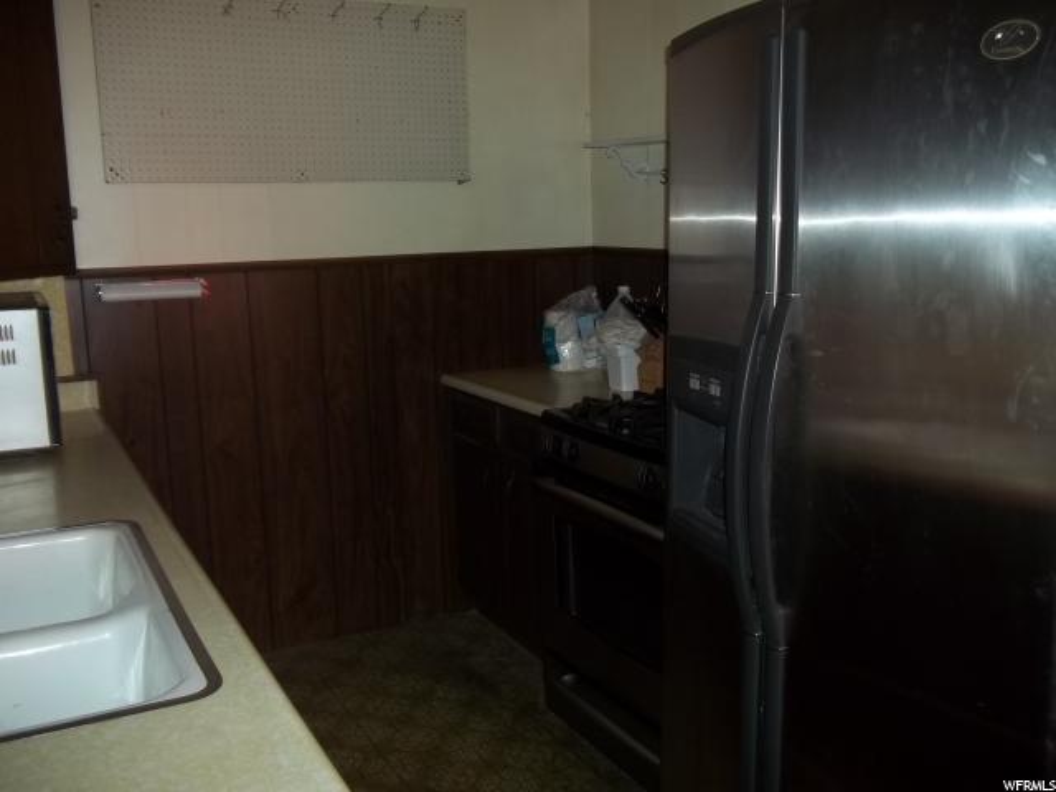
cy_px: 396
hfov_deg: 56.8
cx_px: 528
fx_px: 976
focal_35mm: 32
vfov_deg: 44.2
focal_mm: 5.7
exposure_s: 1/30
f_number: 2.9
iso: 64
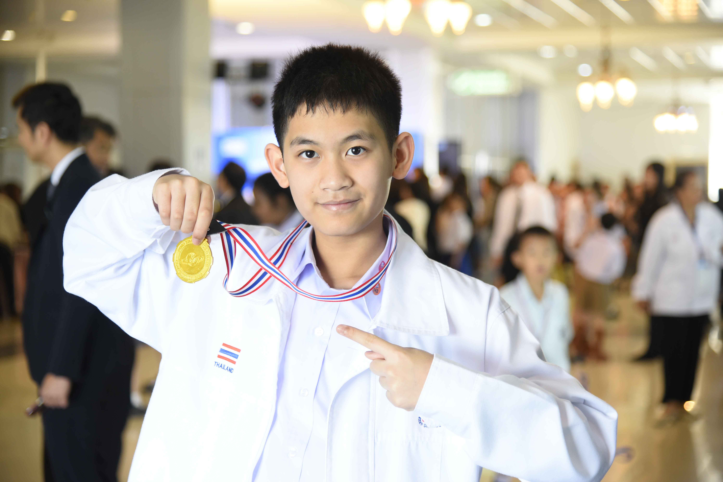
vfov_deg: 18.2
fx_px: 1507
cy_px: 241
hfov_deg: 27.0
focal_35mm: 75
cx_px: 362
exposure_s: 1/100
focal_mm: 75
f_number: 4
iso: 1600
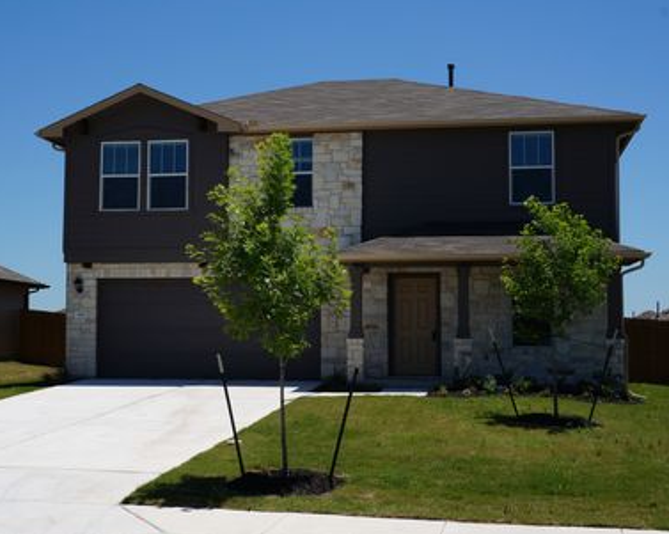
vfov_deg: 27.1
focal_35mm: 56
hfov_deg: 33.6
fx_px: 1108
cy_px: 273
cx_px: 293
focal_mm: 30
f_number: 13
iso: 100
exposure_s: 1/200
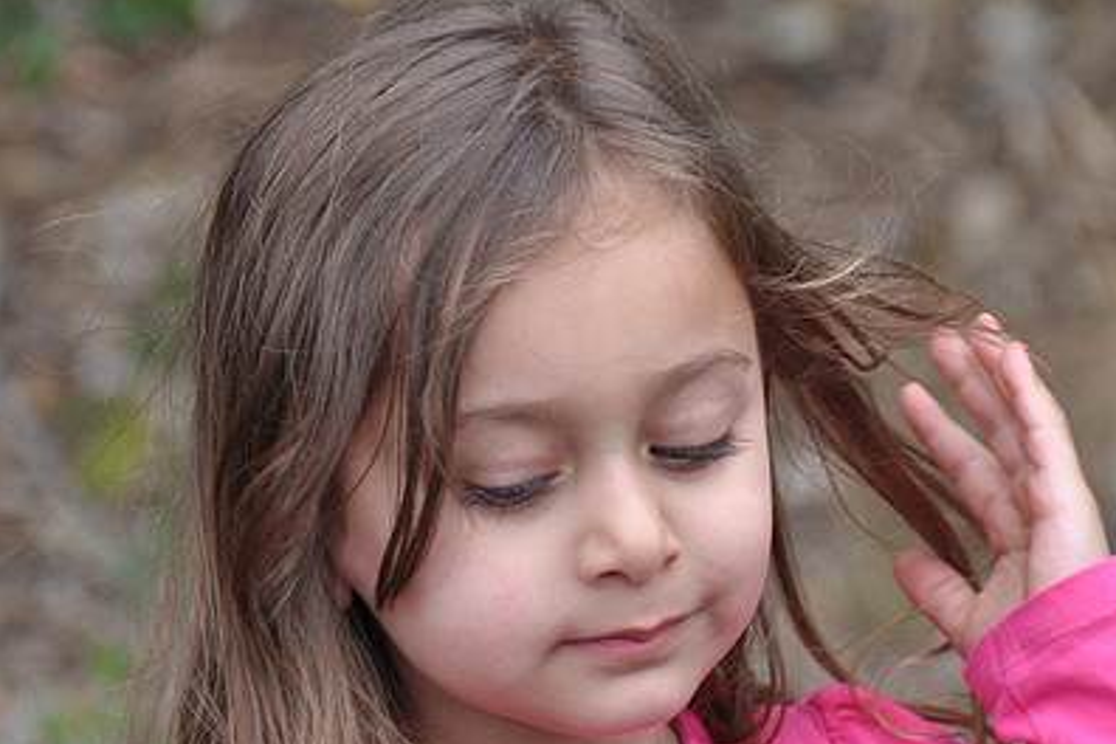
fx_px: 13259
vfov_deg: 3.2
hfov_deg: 4.8
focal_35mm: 428
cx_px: 538
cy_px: 489
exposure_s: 1/500
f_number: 5.6
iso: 320
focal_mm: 195
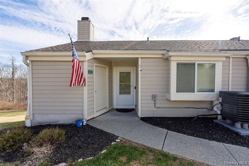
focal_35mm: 14
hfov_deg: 104.3
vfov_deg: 81.2
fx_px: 97
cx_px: 124
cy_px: 83
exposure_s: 1/2000
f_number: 6.3
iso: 320
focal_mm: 14
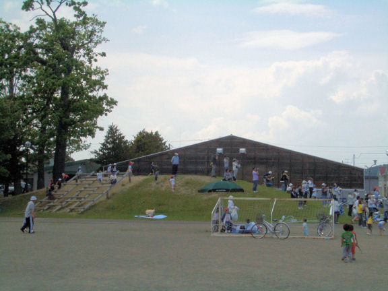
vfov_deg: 23.7
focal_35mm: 62
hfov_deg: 31.2
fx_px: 695
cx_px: 194
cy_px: 146
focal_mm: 10.2
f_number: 5.6
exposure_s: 1/1000
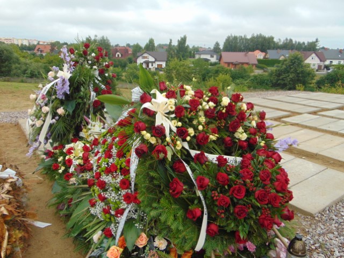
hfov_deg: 65.3
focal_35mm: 27
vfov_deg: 51.4
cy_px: 129
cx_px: 172
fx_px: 268
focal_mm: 4.9
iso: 80
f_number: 3
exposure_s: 1/320
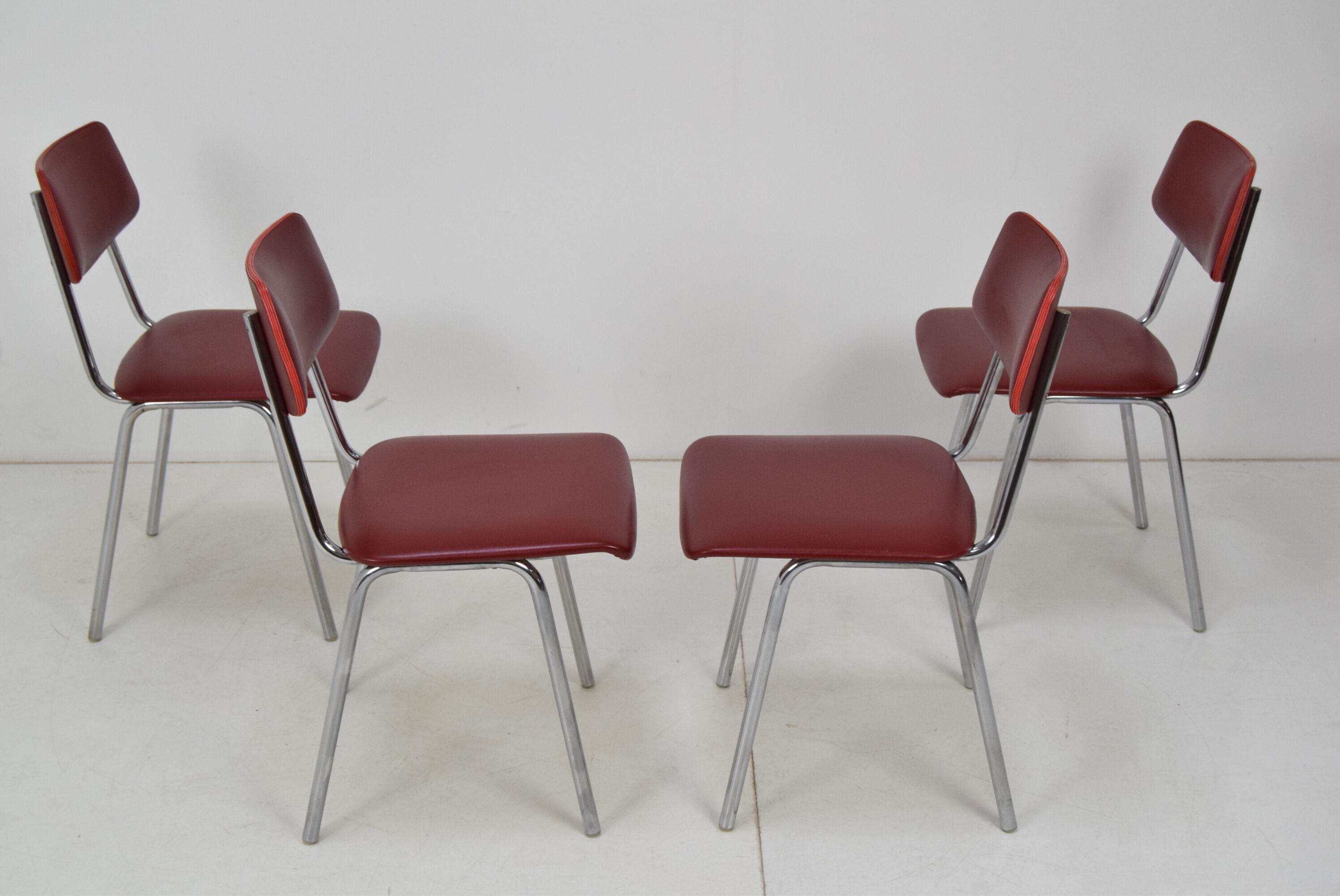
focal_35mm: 48
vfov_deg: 28.1
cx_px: 670
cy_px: 448
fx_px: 1788
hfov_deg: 41.1
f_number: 6.3
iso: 1600
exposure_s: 1/160
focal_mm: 32
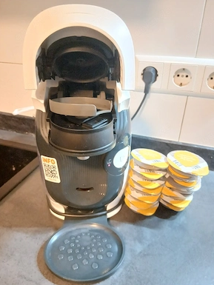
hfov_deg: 51.4
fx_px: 222
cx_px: 109
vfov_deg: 65.3
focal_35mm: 27
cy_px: 147
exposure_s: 1/16.7
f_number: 1.8
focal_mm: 3.98
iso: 1000
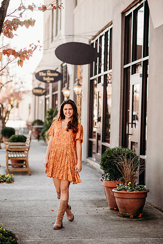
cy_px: 122
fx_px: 577
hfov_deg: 16.1
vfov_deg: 23.9
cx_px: 82
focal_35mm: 85
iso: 100
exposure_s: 1/250
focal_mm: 85
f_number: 2.2
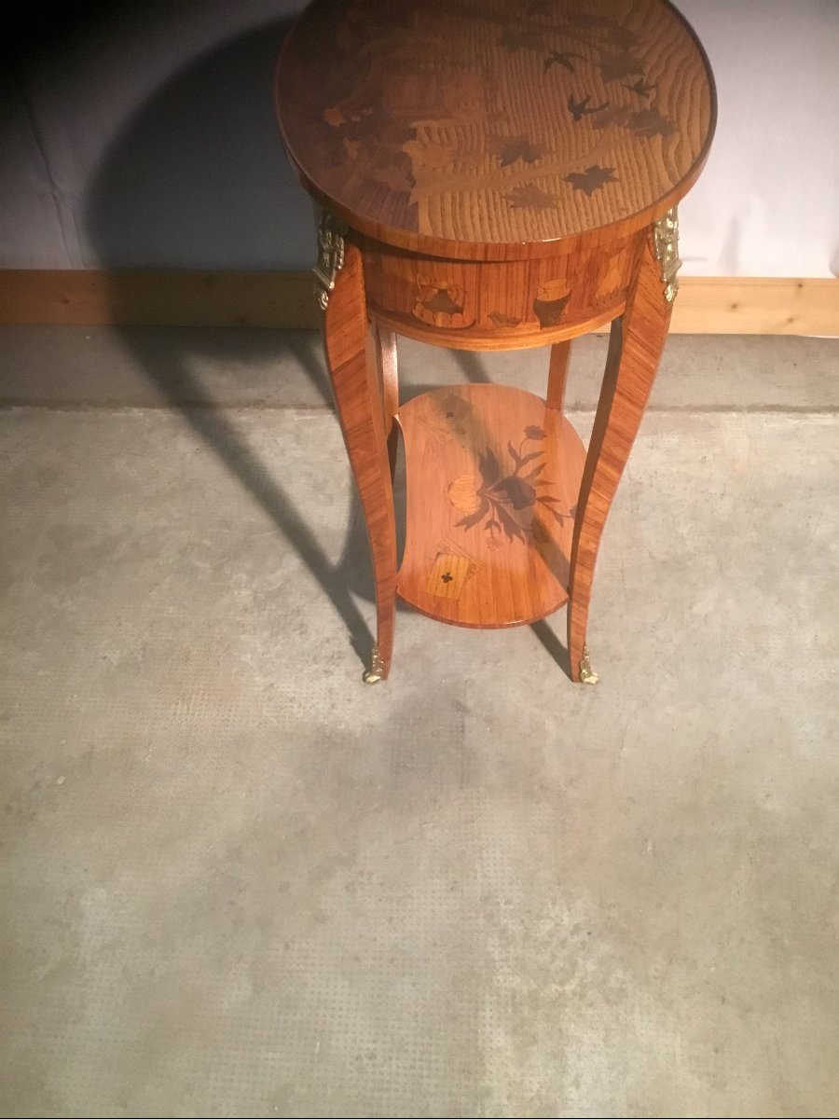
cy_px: 560
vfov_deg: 58.4
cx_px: 420
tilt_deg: -51.8
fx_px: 1002
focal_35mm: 31
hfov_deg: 45.4
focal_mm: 3.3
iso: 250
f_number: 2.4
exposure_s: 1/33
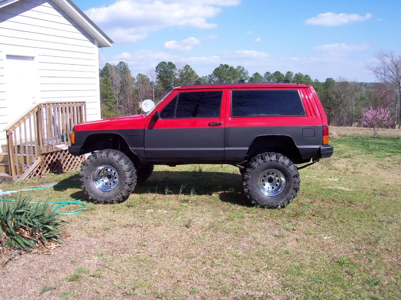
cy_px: 150
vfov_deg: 41.8
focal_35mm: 34
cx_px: 200
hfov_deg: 54.0
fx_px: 394
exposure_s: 1/362
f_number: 5.1
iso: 80
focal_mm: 5.6
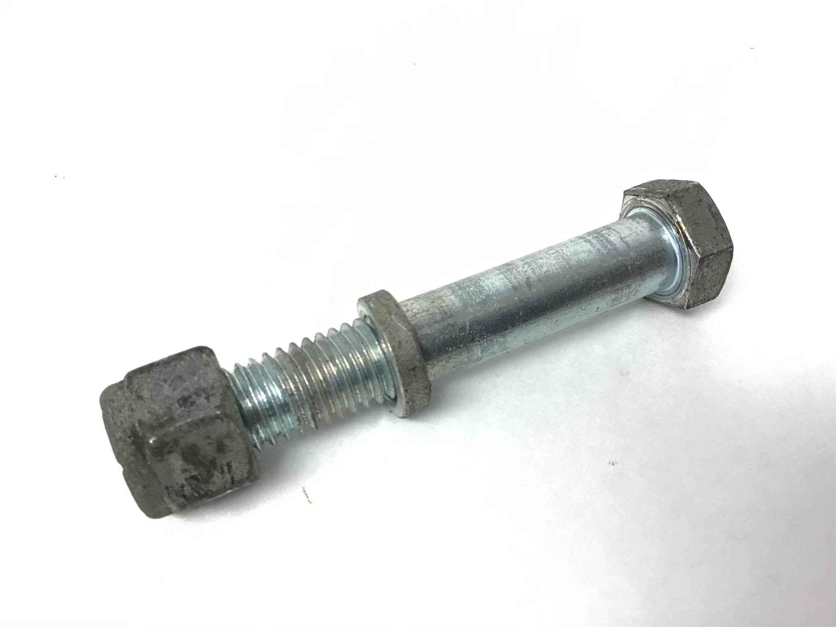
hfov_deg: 58.4
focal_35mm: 31
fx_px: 749
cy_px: 314
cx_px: 418
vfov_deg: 45.4
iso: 40
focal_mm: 3.3
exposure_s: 1/30
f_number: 2.4
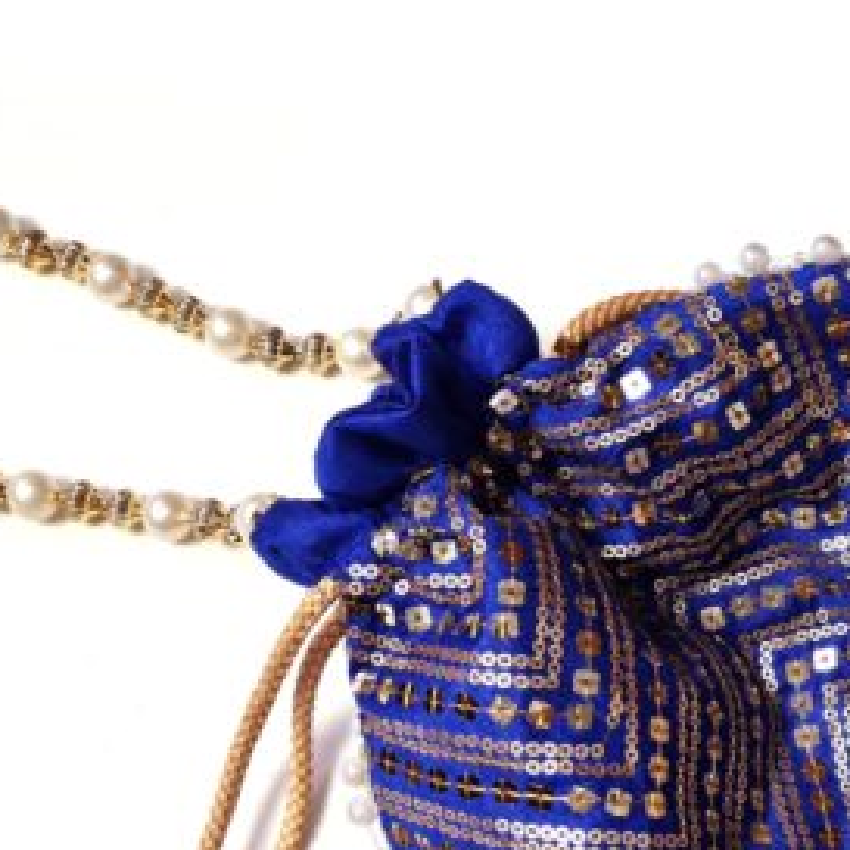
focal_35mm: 59
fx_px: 1639
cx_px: 620
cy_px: 724
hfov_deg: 28.7
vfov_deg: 28.2
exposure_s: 1/120
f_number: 1.8
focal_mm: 5.4
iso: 125
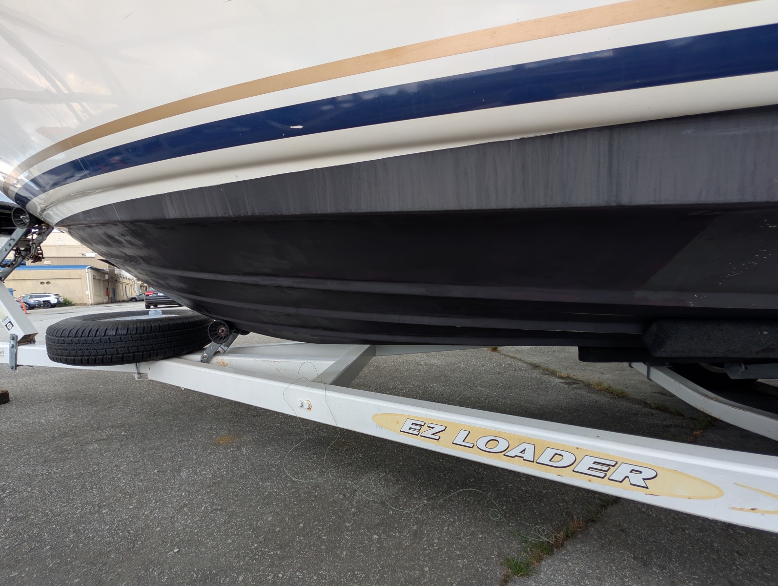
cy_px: 293
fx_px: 270
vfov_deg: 94.6
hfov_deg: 110.5
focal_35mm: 12
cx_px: 389
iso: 50
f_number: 1.7
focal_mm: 2.02
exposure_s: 1/809
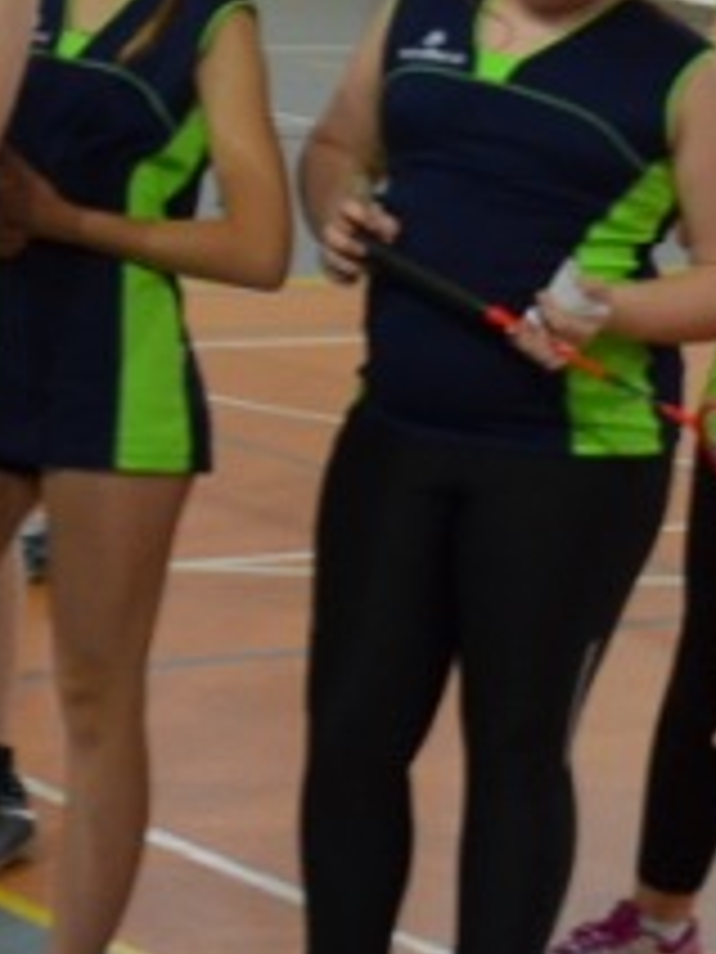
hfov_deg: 9.1
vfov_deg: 12.6
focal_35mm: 153
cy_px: -176
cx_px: -693
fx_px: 4220
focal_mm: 22
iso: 800
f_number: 4
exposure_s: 1/60
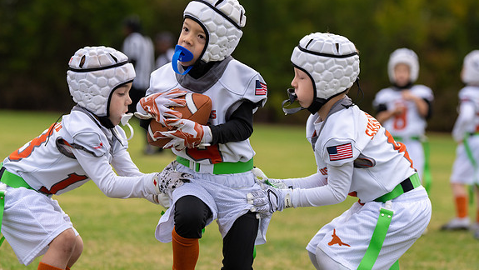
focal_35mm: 156
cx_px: 237
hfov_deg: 13.8
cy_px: 68
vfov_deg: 7.8
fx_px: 1982
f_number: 2.8
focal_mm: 111
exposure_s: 1/1250
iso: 400
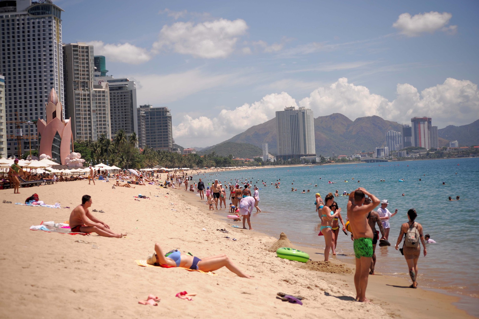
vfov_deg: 19.4
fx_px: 931
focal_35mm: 70
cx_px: 240
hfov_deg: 28.9
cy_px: 160
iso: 200
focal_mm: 70
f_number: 4
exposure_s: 1/2000
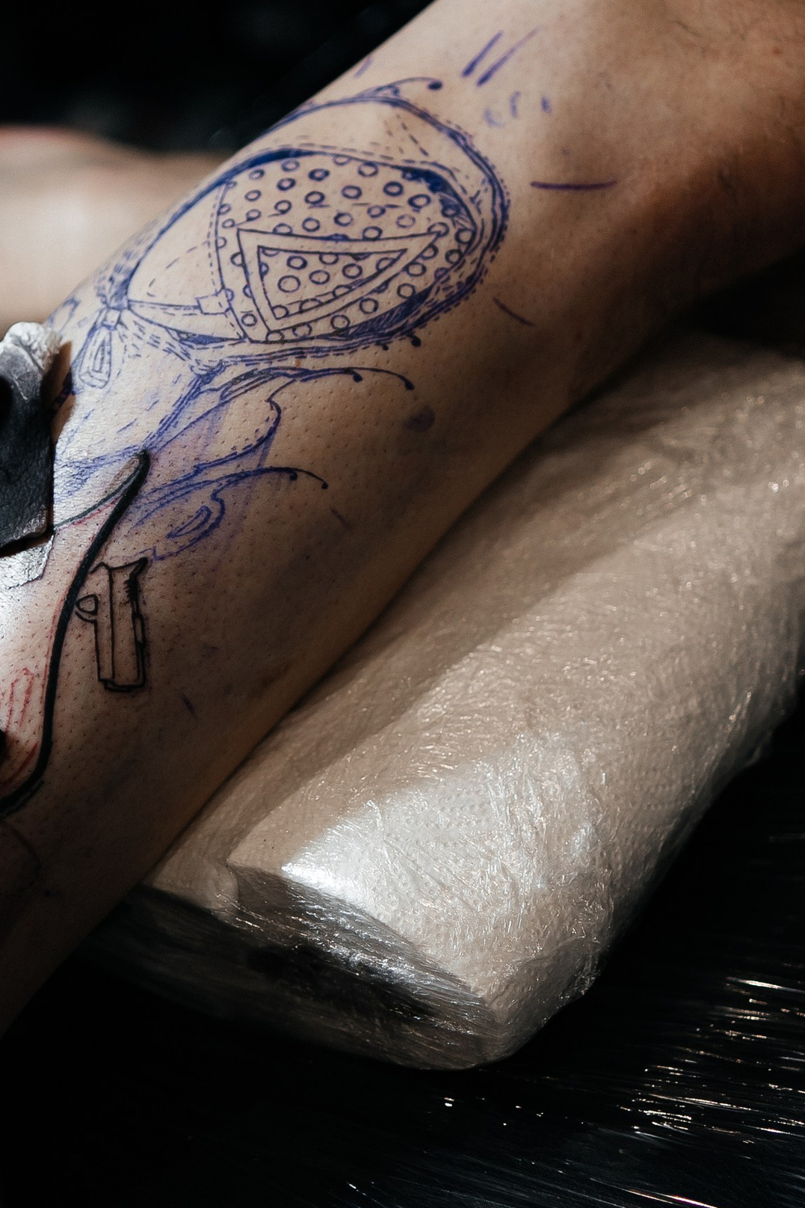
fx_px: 3588
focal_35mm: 107
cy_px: 628
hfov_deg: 12.7
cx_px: 21
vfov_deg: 19.1
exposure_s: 1/125
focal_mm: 45
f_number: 1.8
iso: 200
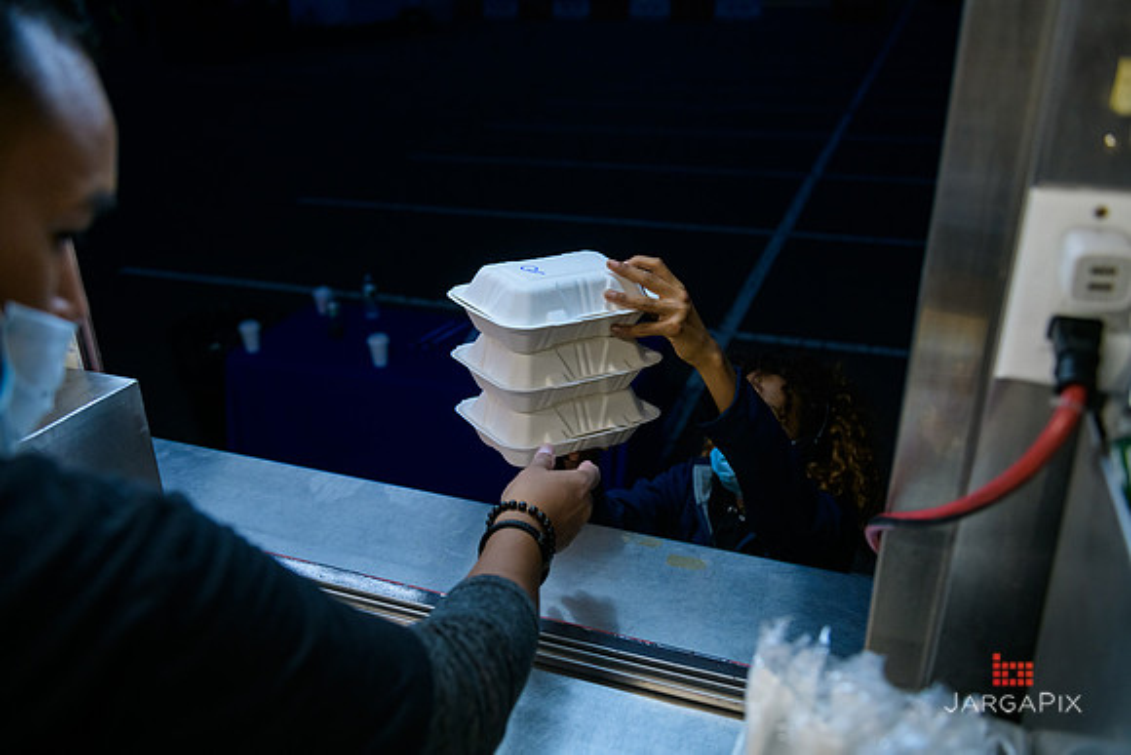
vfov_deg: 45.0
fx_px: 911
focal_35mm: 29
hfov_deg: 63.6
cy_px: 378
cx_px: 566
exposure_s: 1/400
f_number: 3.2
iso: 1600
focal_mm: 29
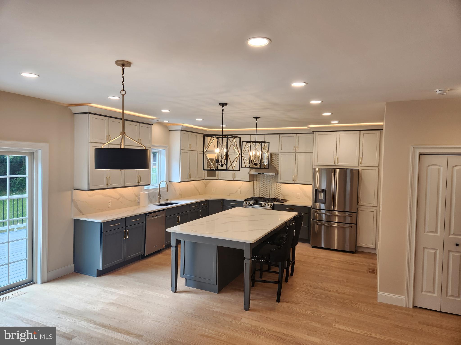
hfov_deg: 73.9
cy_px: 172
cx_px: 230
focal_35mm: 23
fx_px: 306
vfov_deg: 58.9
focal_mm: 5.4
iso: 40
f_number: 1.8
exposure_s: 1/120
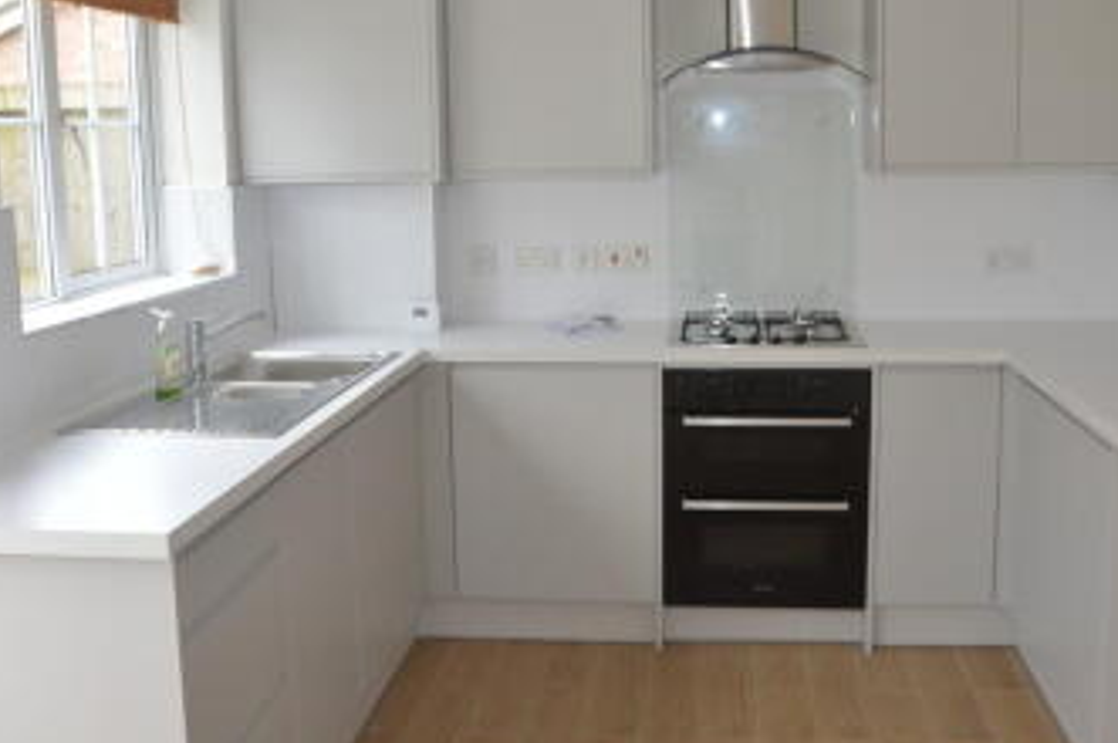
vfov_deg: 36.0
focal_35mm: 37
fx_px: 1139
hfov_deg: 52.2
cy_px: 289
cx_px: 618
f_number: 4
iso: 400
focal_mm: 17
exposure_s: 1/80
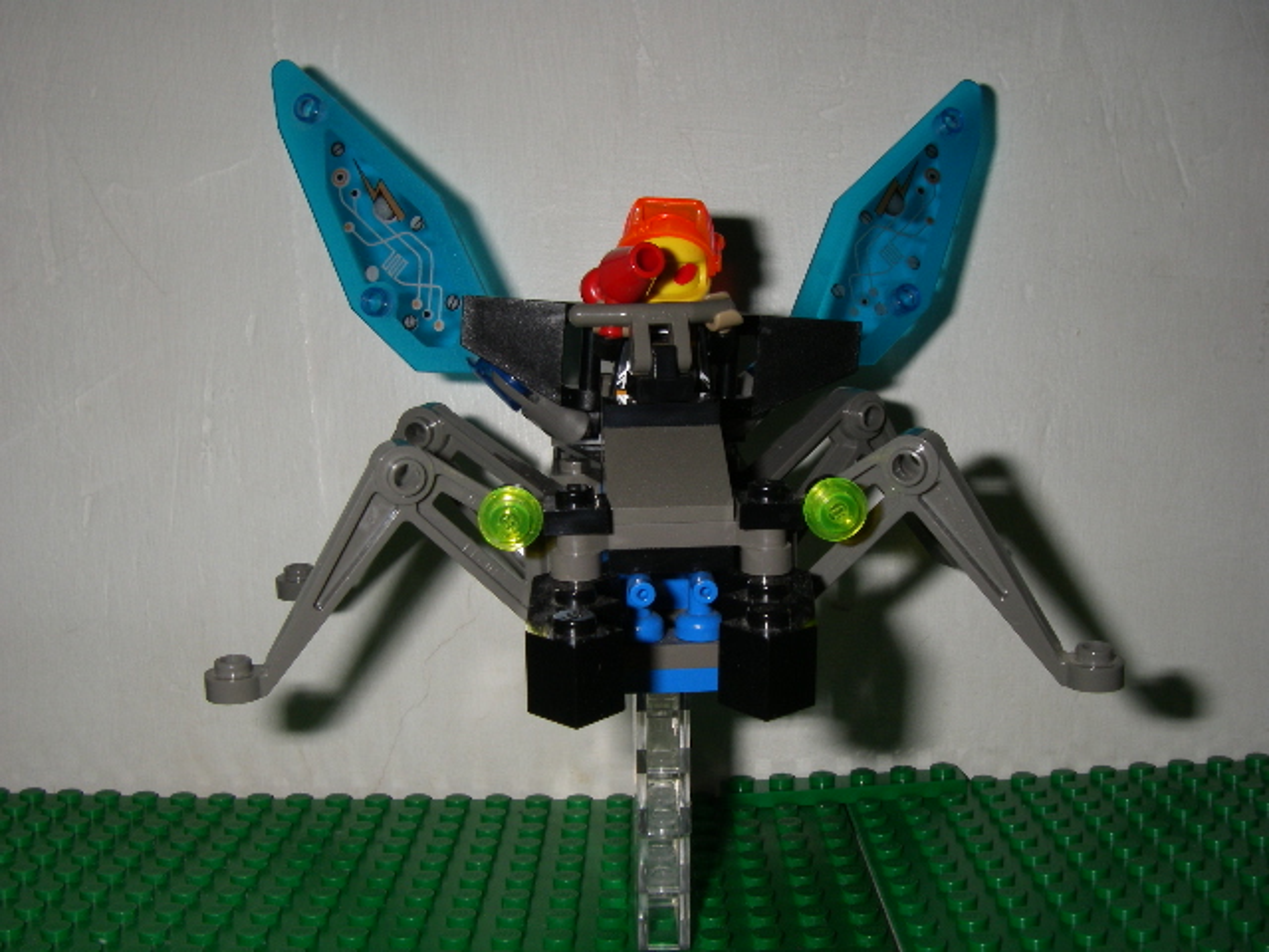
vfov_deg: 37.7
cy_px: 476
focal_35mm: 38
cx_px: 634
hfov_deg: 49.0
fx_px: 1393
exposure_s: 1/40
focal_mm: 6.3
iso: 80
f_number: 6.6
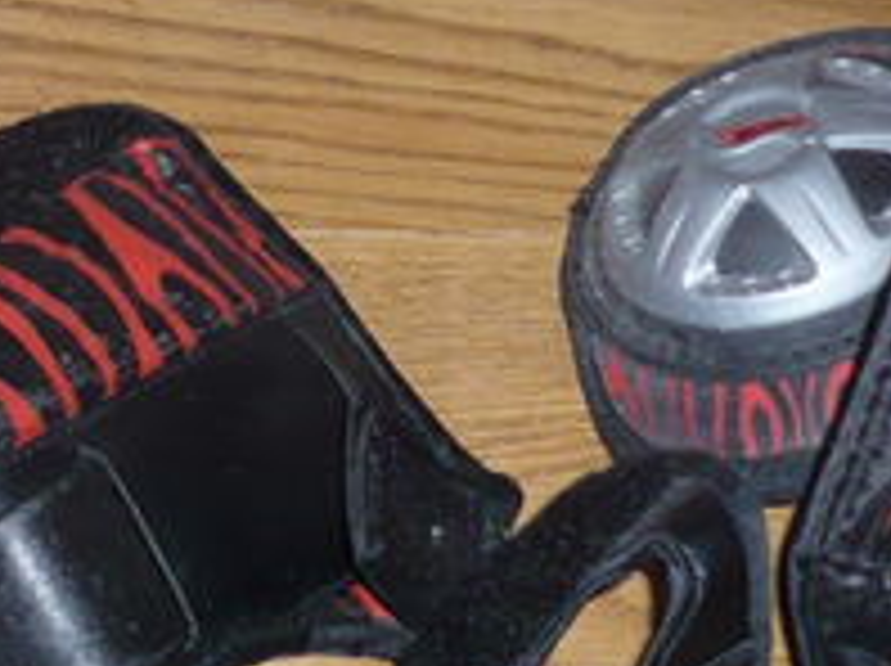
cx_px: -18
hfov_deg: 11.1
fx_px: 4550
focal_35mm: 177
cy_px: 0
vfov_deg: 8.3
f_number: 2.8
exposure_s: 1/30
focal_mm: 5.8
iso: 100
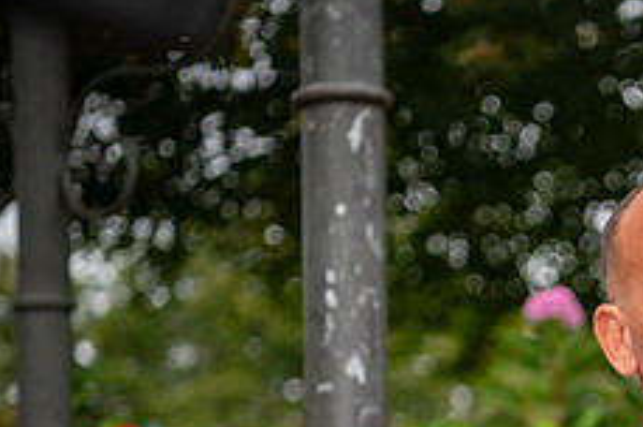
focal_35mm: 147
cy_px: 486
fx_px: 2622
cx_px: 761
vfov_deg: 9.2
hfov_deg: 13.6
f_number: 2.8
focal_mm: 58
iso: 800
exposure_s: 1/400
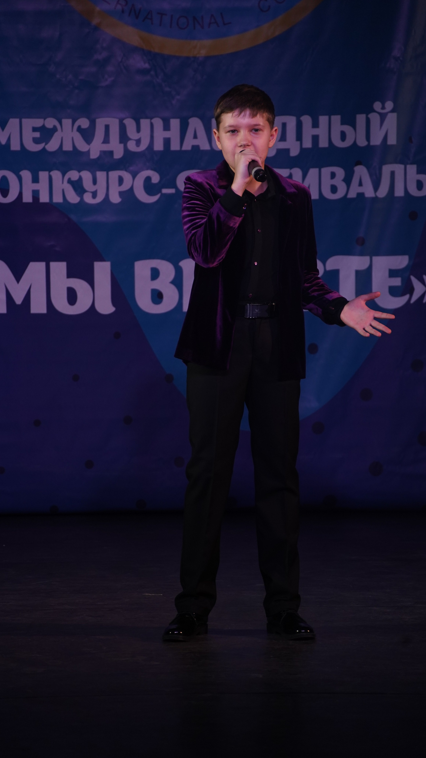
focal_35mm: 239
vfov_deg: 9.0
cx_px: 210
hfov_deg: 5.1
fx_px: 4800
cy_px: 379
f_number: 5.6
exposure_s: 1/250
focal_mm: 228
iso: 1600
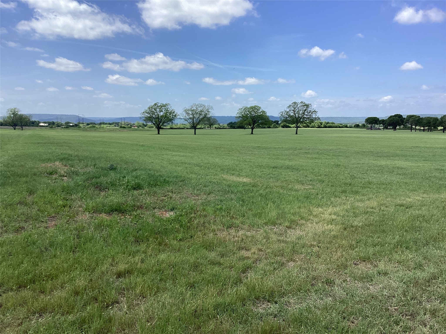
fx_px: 399
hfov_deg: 58.4
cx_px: 223
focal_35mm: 31
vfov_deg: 45.4
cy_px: 167
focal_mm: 3.3
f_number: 2.4
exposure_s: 1/1164
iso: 25
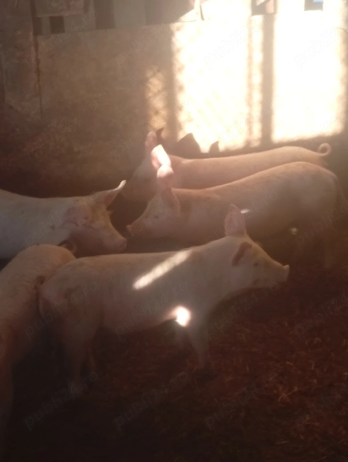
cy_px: 231
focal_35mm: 63
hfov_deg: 23.3
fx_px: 842
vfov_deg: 30.7
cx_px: 174
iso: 56
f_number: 1.8
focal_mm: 3.84
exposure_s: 1/50.3
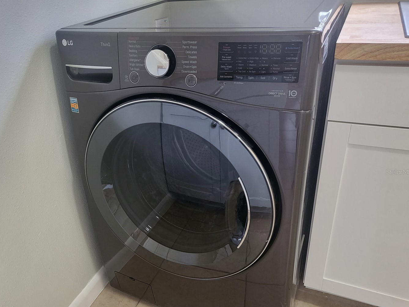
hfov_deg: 58.1
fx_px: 366
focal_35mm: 31
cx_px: 171
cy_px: 172
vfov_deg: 45.3
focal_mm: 4.25
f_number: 1.8
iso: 200
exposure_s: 1/40
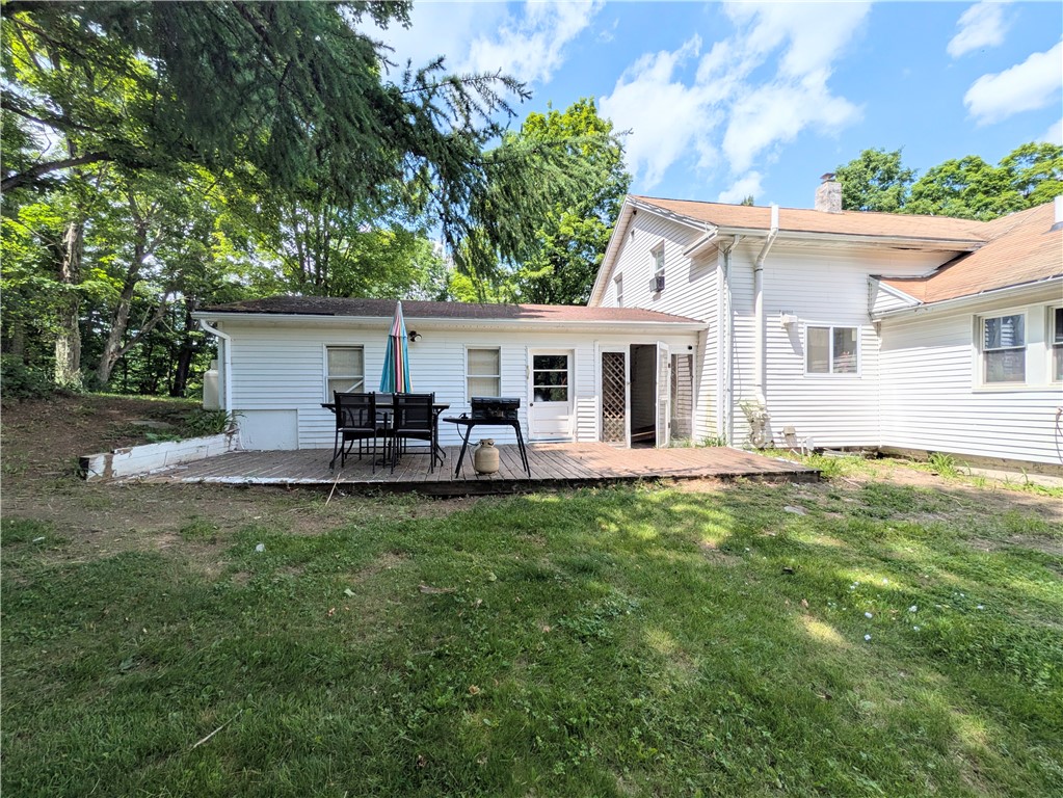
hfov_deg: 102.0
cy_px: 399
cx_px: 532
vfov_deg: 85.7
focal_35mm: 14
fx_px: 430
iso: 50
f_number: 2.2
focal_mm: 1.83
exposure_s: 1/1718
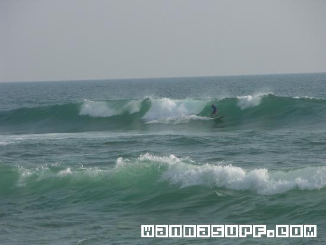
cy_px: 122
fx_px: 2638
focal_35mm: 280
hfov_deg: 7.1
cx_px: 163
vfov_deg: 5.3
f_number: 5.9
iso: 50
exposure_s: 1/375
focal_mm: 71.2
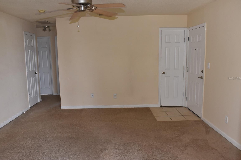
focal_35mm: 28
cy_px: 78
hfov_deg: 65.5
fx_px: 187
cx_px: 117
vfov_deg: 46.4
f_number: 7.1
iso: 800
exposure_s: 1/80
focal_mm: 18
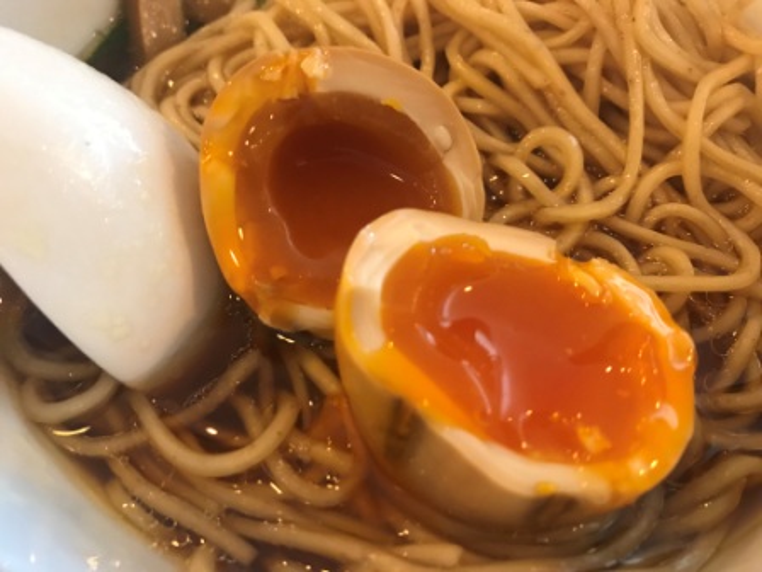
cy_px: 286
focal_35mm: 28
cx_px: 381
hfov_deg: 63.4
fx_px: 616
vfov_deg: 49.7
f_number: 1.8
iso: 80
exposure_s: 1/15
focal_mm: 3.99
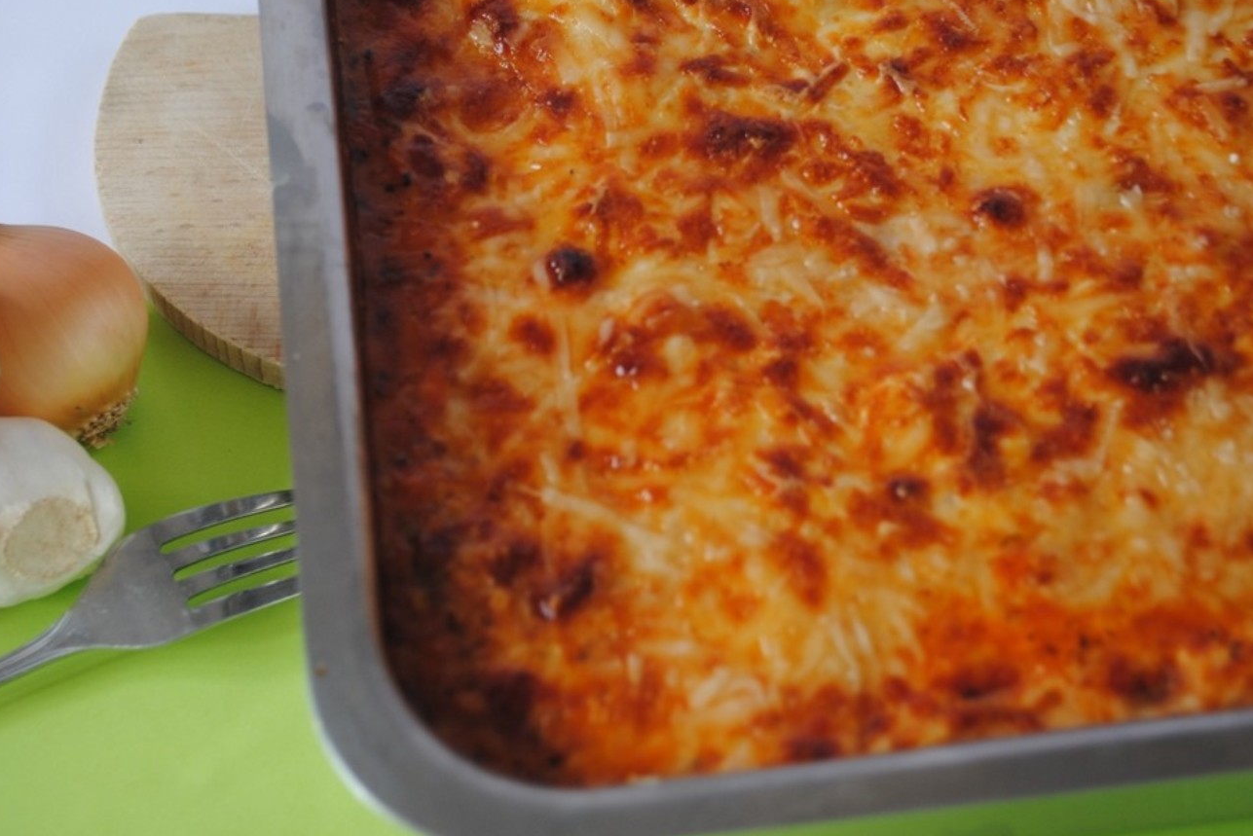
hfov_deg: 32.4
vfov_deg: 21.9
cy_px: 418
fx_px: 2159
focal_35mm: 62
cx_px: 669
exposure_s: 1/30
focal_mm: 38
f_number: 5
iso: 200
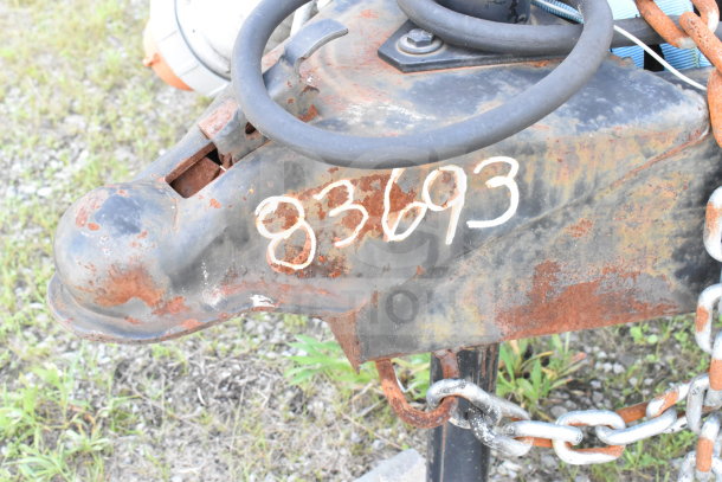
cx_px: 361
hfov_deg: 37.8
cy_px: 241
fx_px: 1053
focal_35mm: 52
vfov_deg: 25.8
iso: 6400
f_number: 11
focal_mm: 35
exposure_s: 1/500
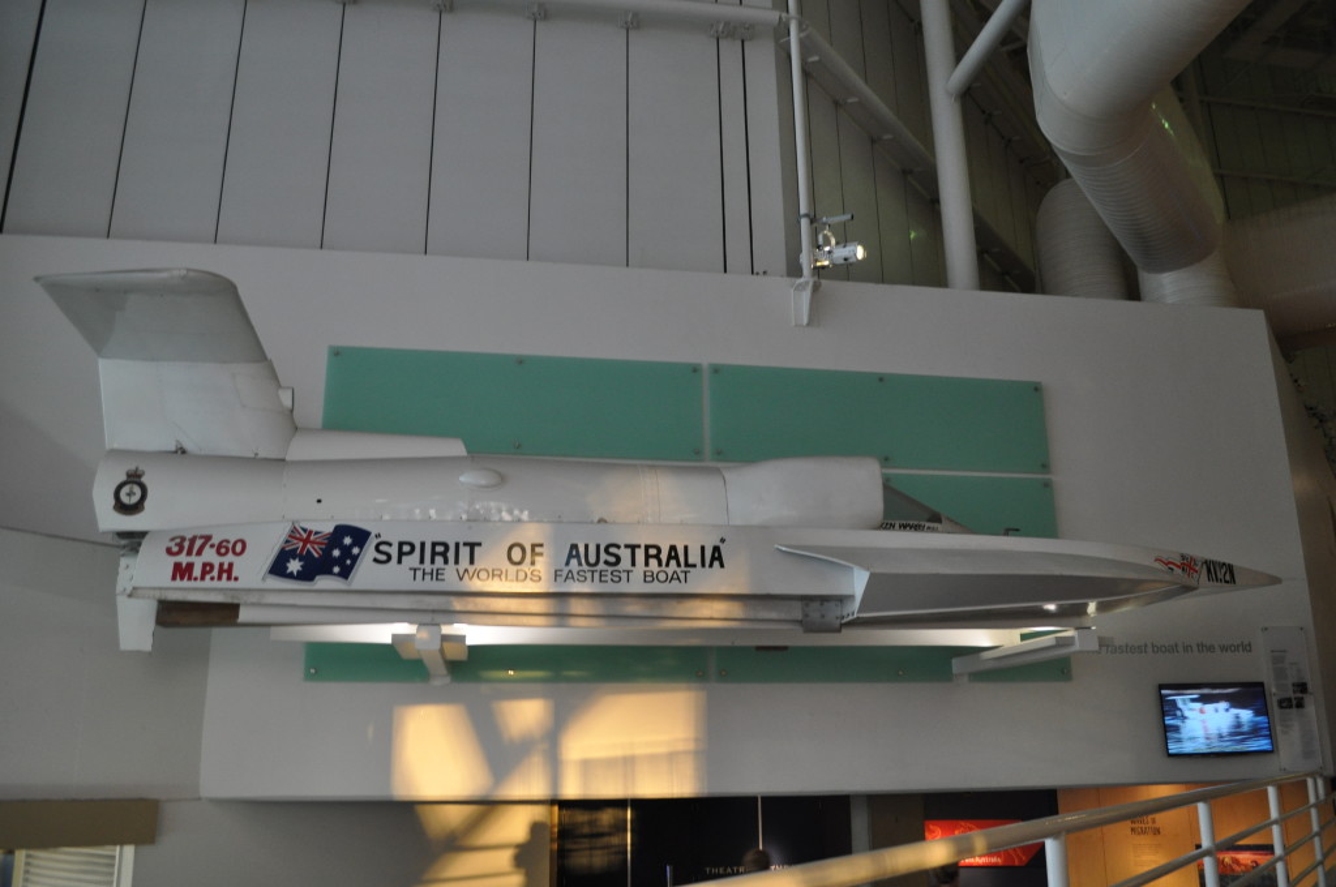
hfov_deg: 62.0
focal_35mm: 30
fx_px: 1112
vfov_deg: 43.5
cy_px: 444
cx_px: 668
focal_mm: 20
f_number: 4
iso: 800
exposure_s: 1/15
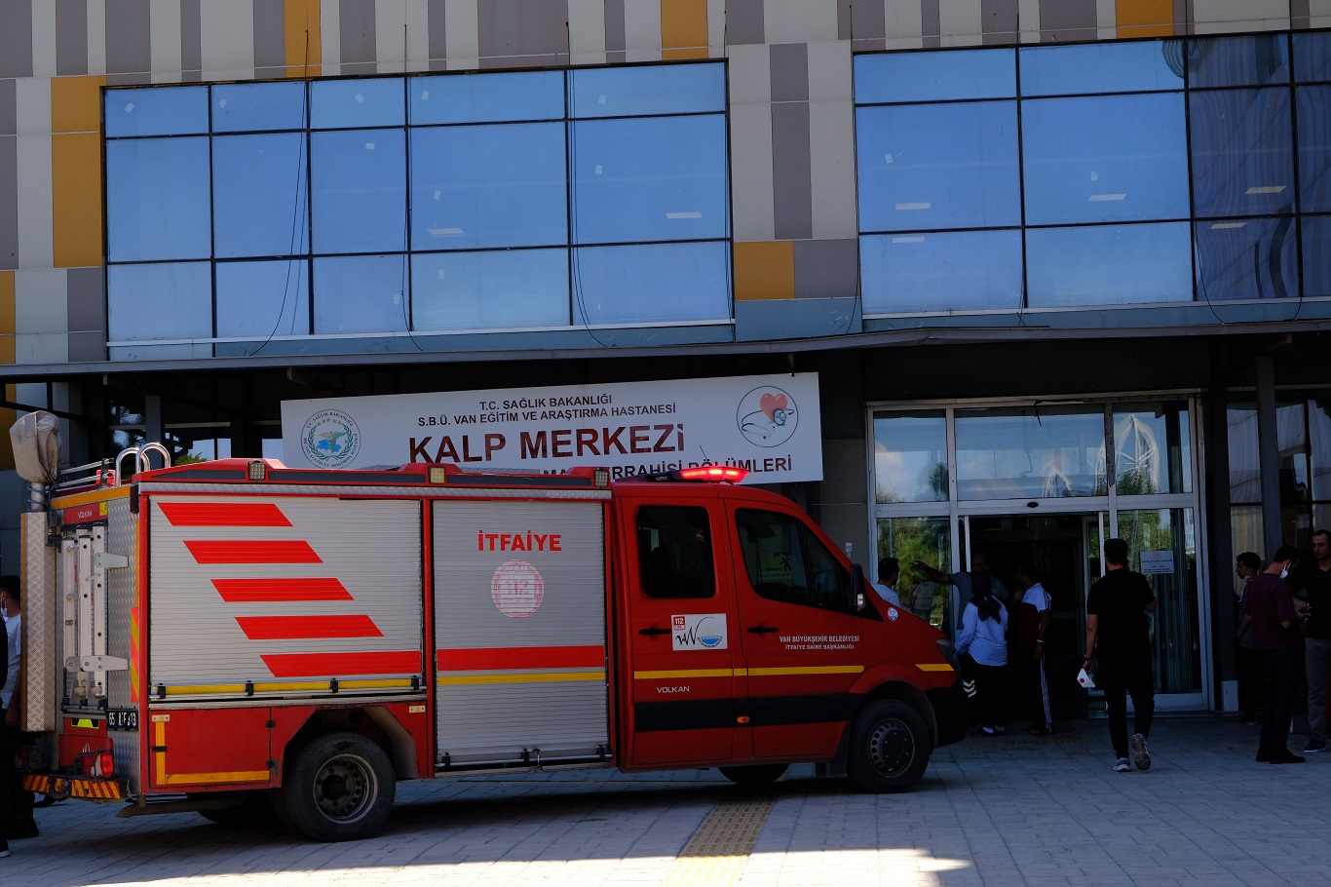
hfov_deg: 35.6
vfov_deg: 24.2
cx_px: 666
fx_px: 2070
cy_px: 444
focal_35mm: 56
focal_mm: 37.6
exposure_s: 1/400
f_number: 7.1
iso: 400
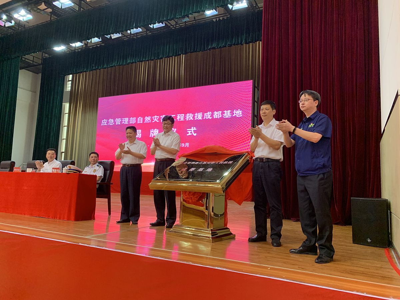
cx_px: 200
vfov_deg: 53.1
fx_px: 300
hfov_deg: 67.3
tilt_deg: +6.1
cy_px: 150
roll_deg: -2.4
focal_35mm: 26
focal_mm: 4.25
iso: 125
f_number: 1.8
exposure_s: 1/50
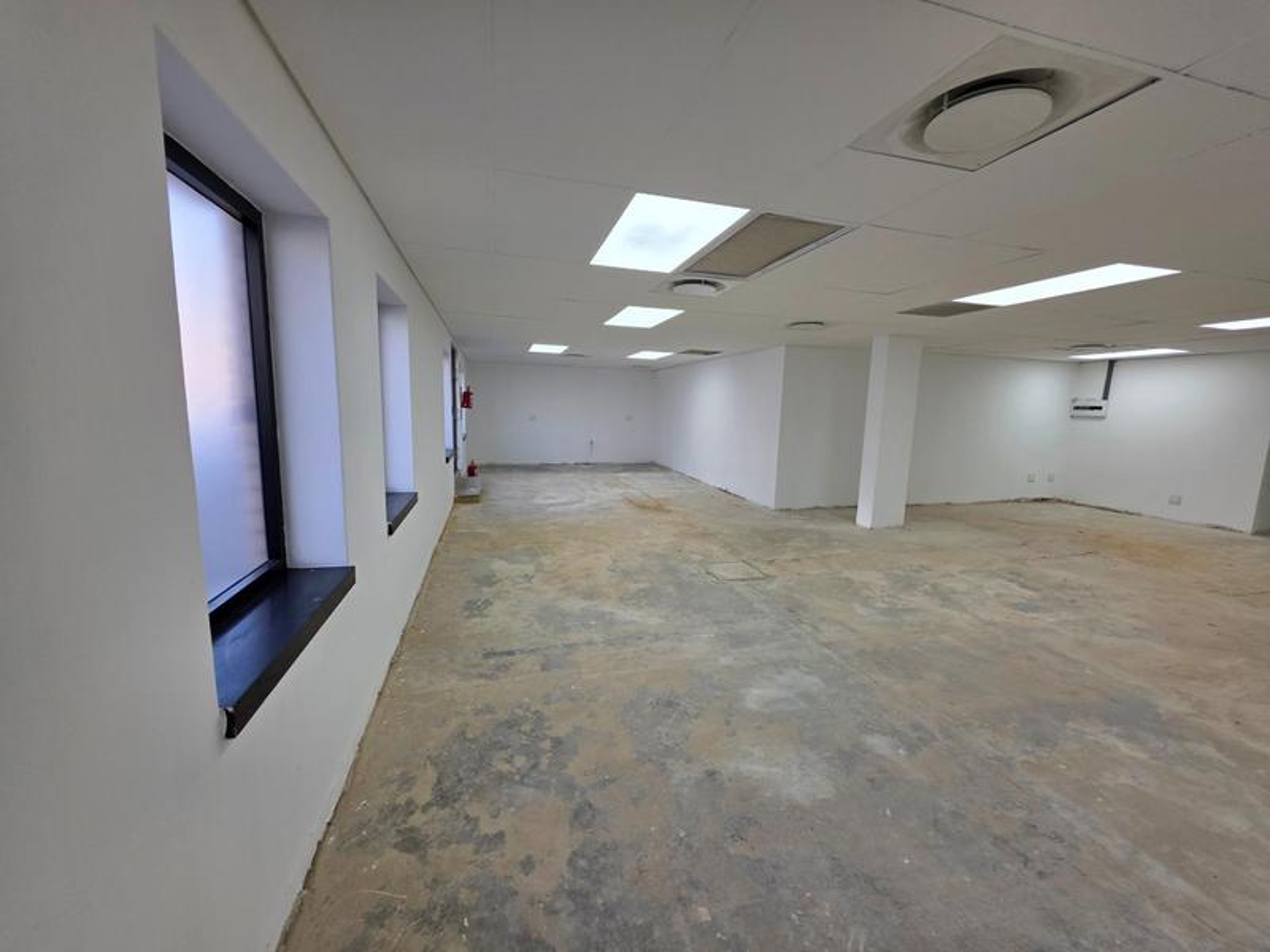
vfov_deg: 89.9
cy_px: 476
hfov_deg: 106.2
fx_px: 477
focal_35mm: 13
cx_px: 635
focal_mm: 2.2
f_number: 1.9
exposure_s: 1/100
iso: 40
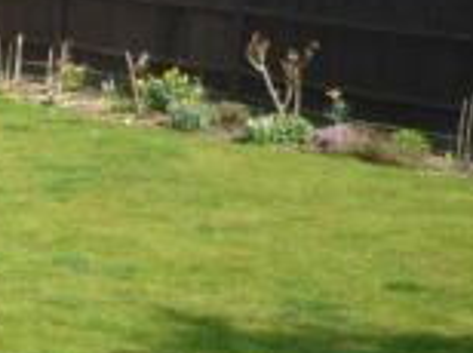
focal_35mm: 125
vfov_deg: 11.8
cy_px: 235
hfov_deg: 14.0
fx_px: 1705
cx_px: -379
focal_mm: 5.5
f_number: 2.8
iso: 100
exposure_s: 1/500
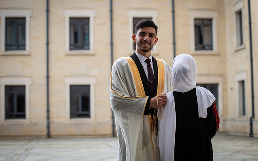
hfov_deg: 19.8
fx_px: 739
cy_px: 75
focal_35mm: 105
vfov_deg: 12.5
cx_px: 126
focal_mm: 100
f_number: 2.8
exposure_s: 1/640
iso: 100
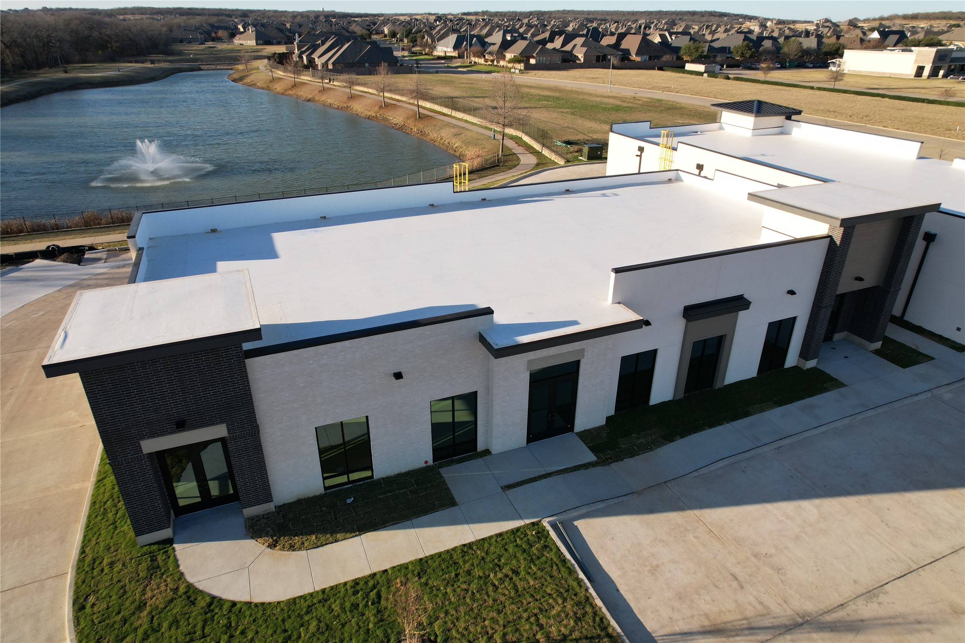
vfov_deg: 57.2
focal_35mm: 22
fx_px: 590
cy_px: 322
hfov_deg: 78.6
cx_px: 482
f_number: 2.8
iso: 130
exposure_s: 1/180
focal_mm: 8.38
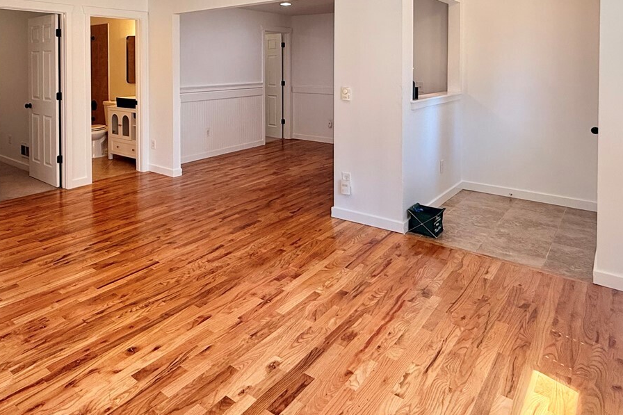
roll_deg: +0.4
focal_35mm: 26
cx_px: 213
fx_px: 450
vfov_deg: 46.4
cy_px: 71
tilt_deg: -0.4
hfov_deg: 67.7
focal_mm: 2.22
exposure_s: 1/120
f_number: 2.2
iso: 100
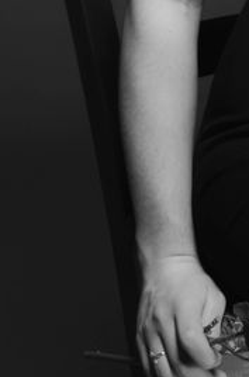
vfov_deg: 6.5
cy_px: -190
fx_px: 3258
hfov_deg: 4.4
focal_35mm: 312
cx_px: 328
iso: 100
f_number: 20
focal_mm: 62
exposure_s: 1/200
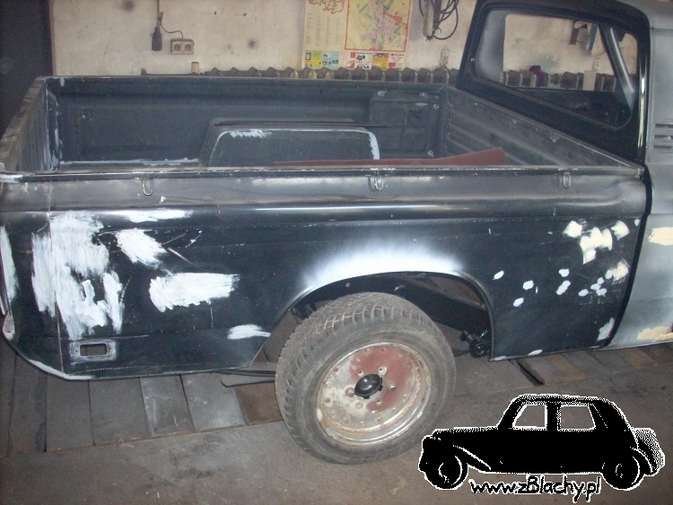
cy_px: 252
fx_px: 720
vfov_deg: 38.7
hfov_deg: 50.1
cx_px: 336
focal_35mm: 37
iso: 400
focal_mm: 6.2
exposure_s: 1/60
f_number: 2.8
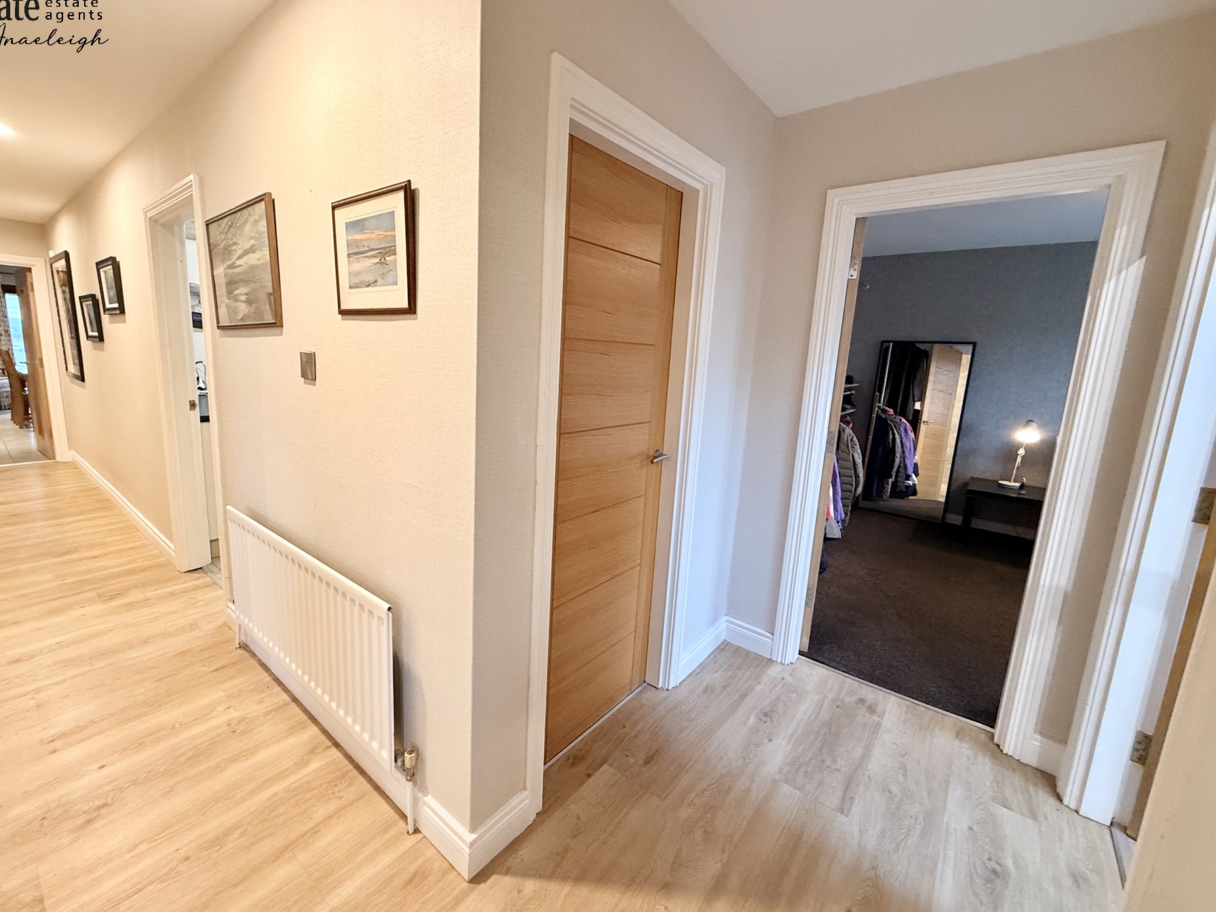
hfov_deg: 98.1
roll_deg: -2.4
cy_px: 440
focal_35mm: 15
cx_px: 574
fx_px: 527
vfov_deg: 81.7
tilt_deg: -9.7
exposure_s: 1/50
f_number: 2.2
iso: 320
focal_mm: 2.22
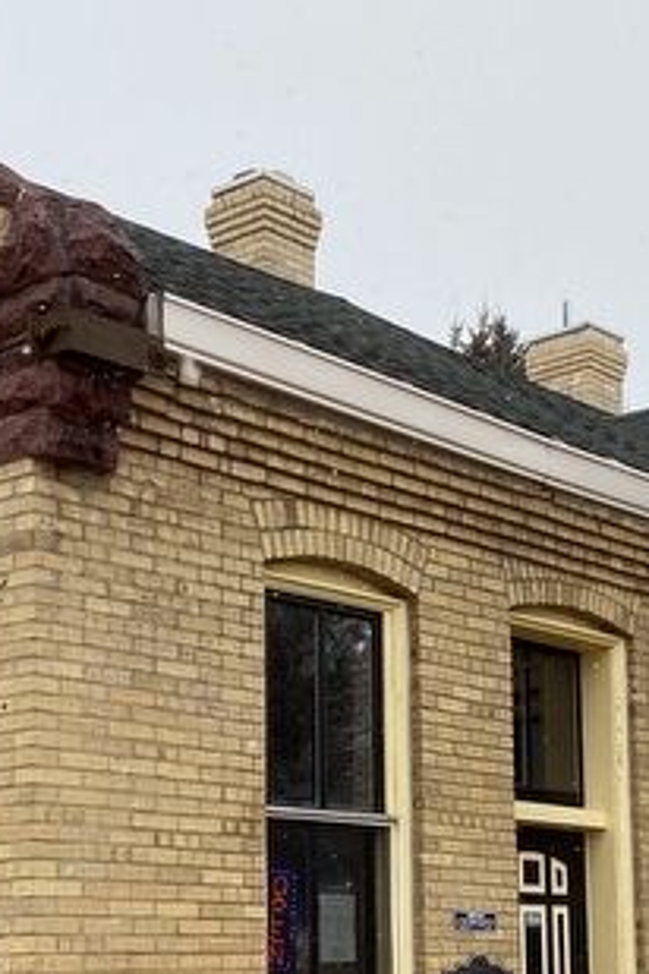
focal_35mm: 70
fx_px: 1893
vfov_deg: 28.4
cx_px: 413
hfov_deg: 19.4
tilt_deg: +8.0
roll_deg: +0.9
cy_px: 744
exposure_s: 1/576
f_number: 1.8
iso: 32
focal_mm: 4.25
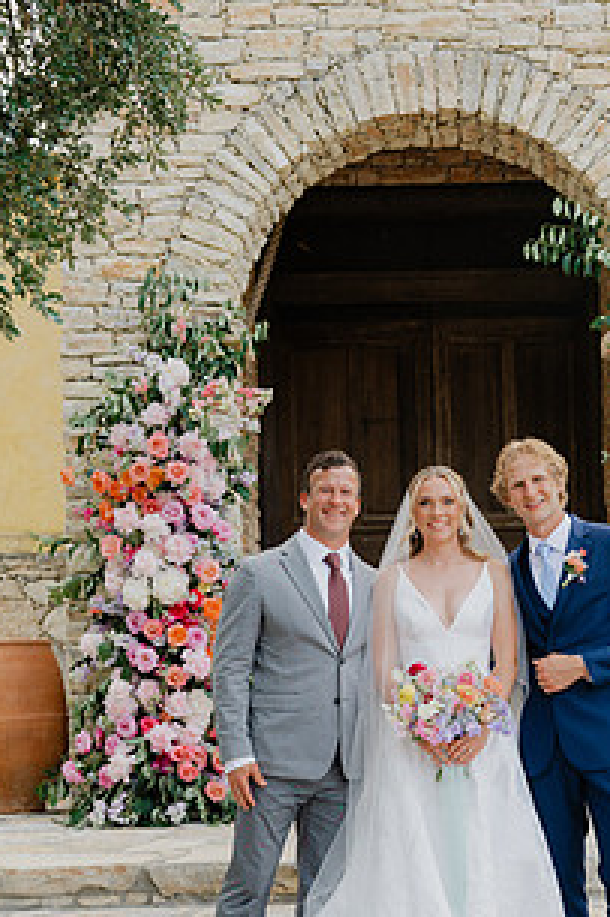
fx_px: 1578
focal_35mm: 62
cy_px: 664
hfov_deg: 21.8
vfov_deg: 31.9
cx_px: 433
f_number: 4
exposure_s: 1/400
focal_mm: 42
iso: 250
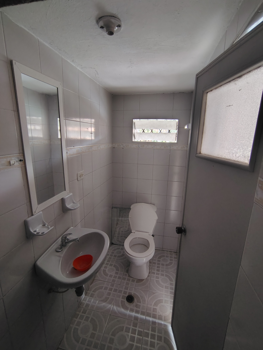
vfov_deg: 94.5
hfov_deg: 78.1
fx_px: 162
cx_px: 132
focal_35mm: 16
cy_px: 175
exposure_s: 1/24
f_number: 2.2
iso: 658
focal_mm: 2.13
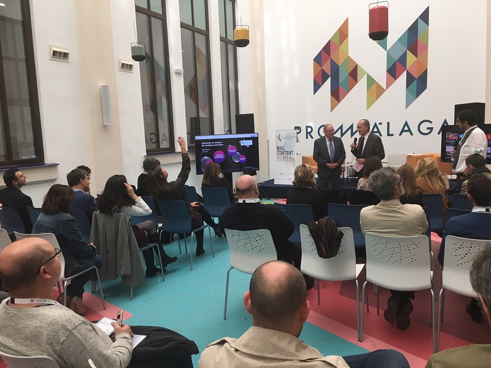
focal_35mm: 29
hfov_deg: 61.7
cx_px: 246
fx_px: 411
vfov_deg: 48.2
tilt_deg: -6.1
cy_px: 184
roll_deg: +3.3
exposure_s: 1/33
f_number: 2.2
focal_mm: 4.15
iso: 25
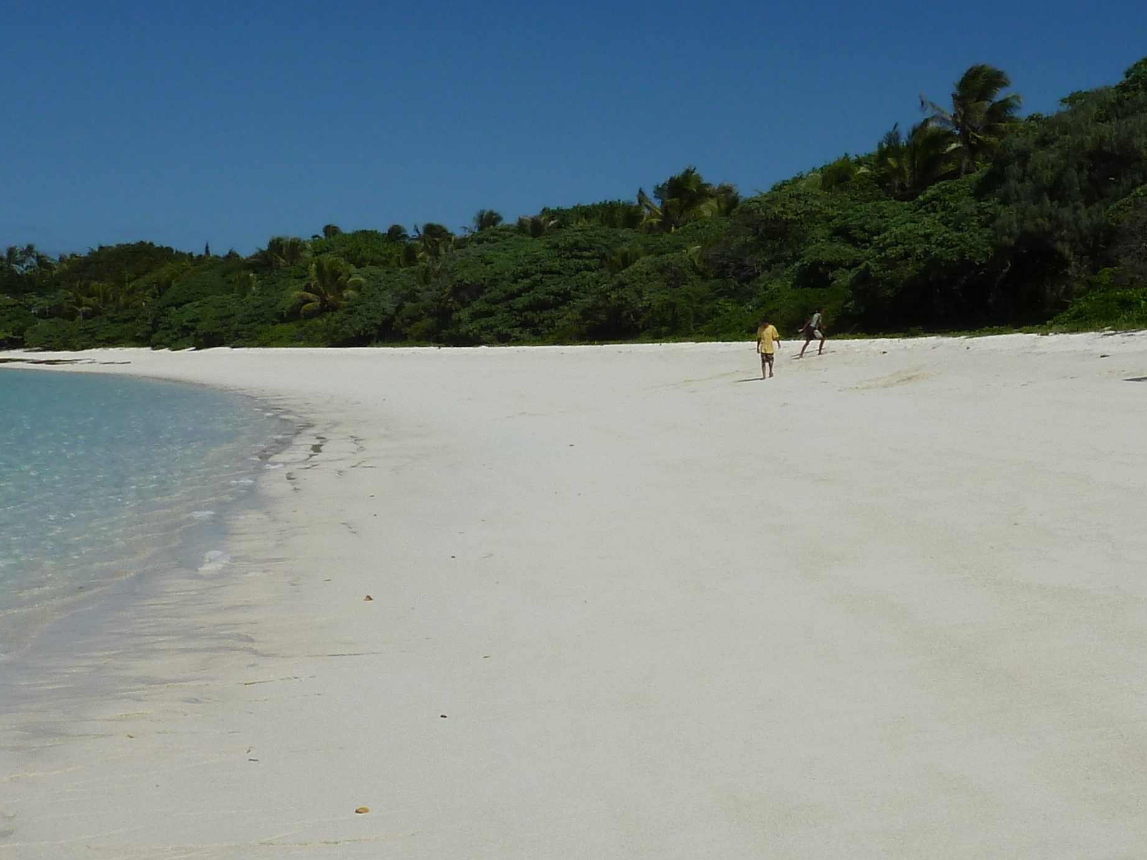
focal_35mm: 54
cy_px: 464
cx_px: 630
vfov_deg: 27.0
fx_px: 1789
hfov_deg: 35.5
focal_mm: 4.1
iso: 80
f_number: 6.3
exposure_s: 1/800
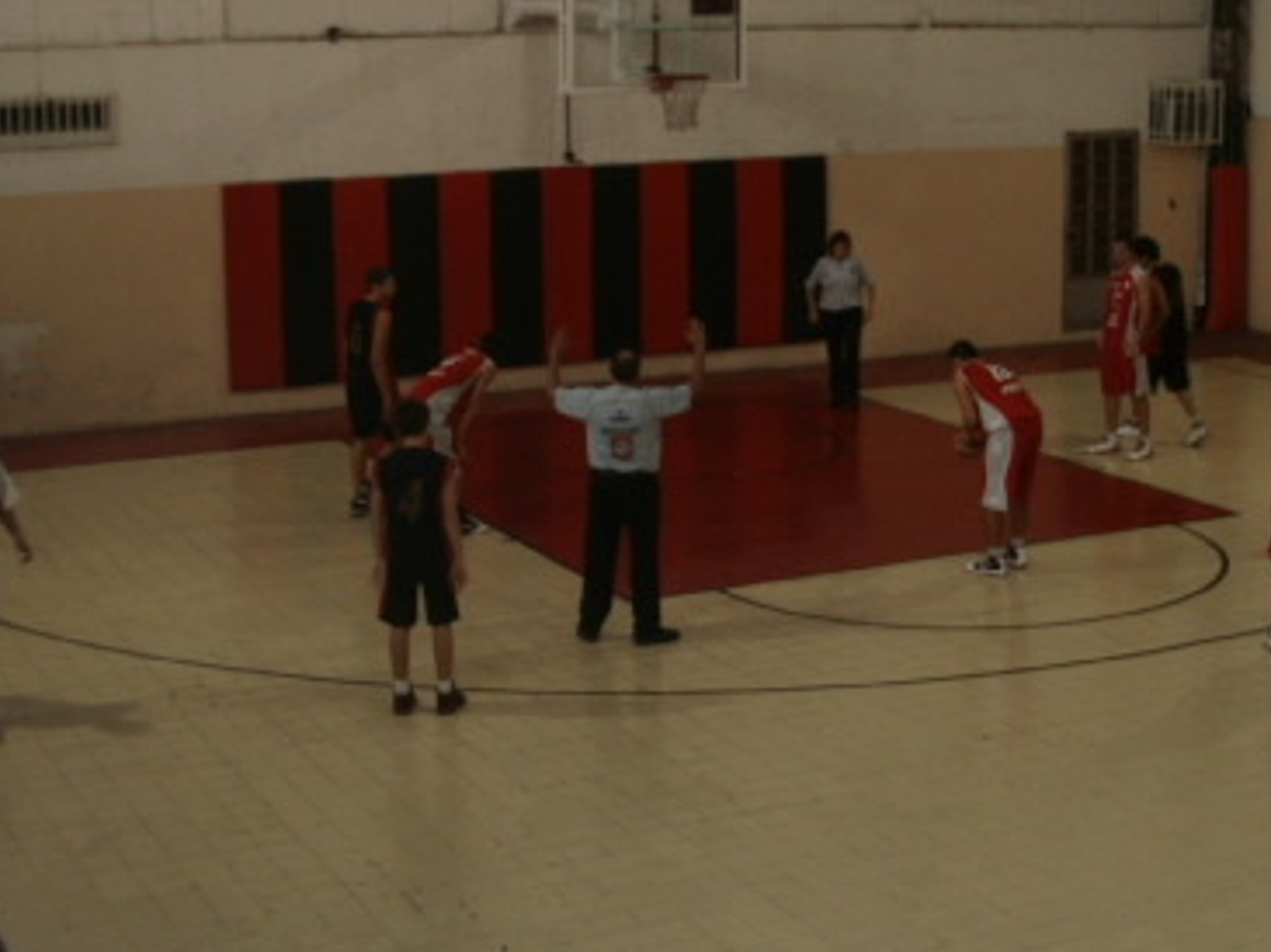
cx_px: 844
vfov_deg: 23.2
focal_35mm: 63
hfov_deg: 30.5
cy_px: 413
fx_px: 2312
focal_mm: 6.3
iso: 100
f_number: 3.5
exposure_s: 1/30
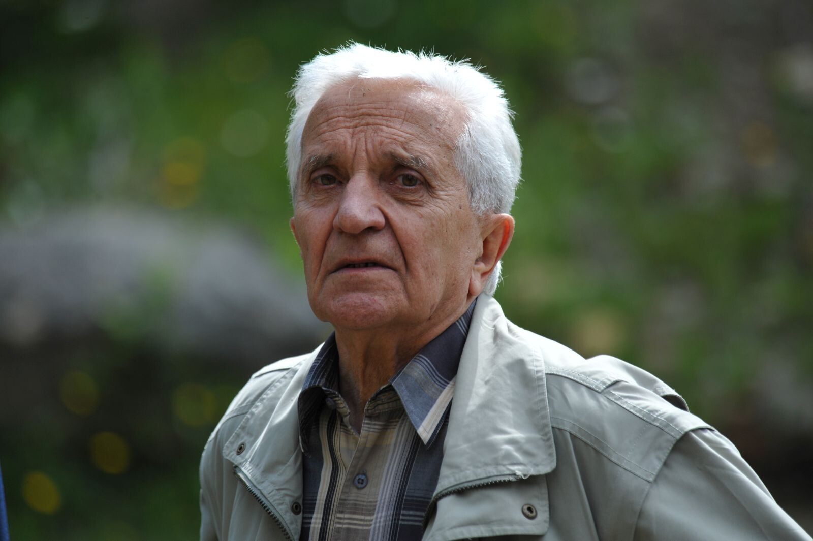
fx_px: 7448
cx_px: 406
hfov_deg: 6.2
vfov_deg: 4.2
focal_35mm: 330
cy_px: 270
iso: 800
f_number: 5.3
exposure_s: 1/2000
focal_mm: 330
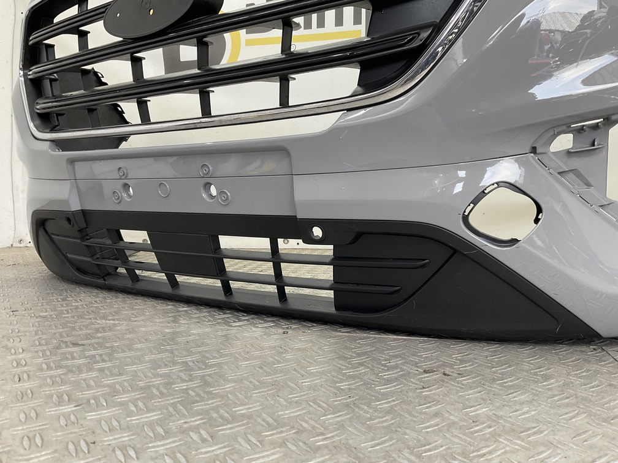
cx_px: 309
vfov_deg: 48.2
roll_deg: -1.1
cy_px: 232
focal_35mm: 29
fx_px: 518
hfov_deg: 61.7
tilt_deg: -3.9
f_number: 1.8
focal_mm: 3
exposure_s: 1/100
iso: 32
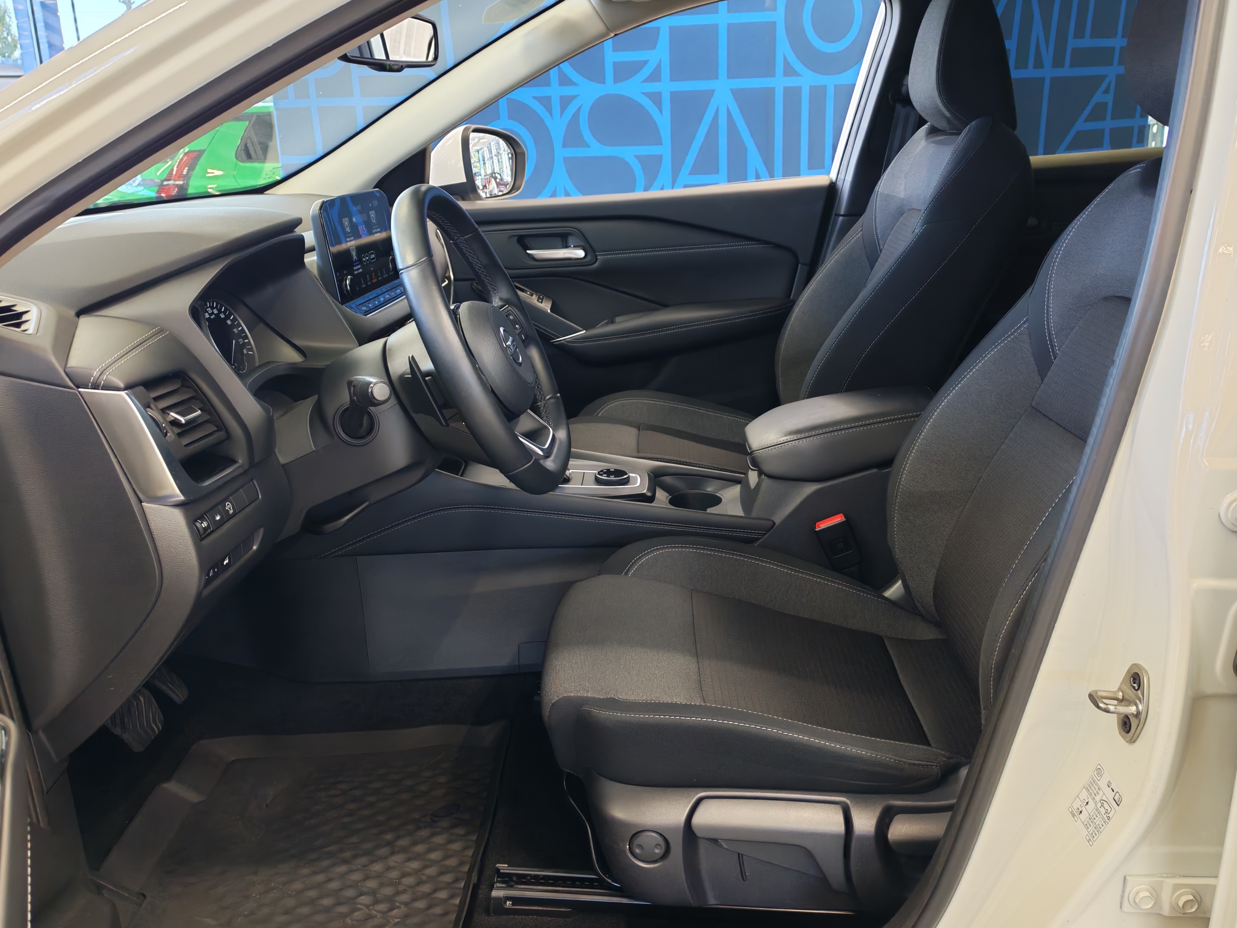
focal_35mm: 32
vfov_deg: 44.2
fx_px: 1144
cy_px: 464
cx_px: 618
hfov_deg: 56.8
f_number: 1.9
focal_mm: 6.12
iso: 454
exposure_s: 1/100
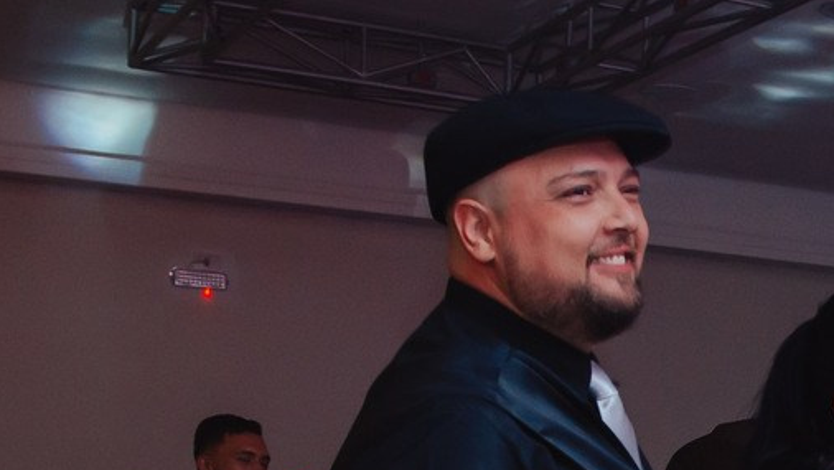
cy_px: 667
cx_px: 841
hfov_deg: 23.6
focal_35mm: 86
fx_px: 1902
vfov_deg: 13.4
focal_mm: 18
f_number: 2.8
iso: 500
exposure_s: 1/60
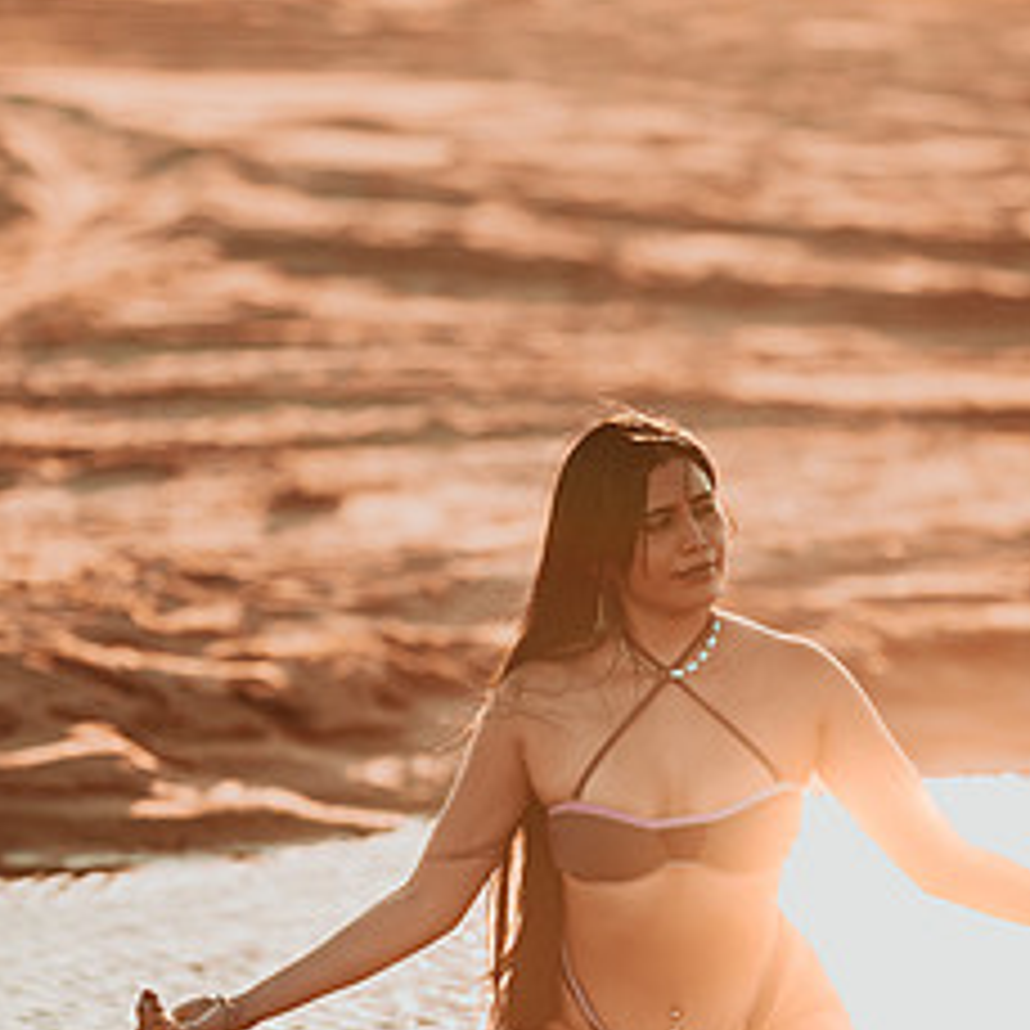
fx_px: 7574
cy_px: 657
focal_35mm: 225
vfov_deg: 7.8
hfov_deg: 7.8
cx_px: 625
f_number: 1.8
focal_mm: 135
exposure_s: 1/3200
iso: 100
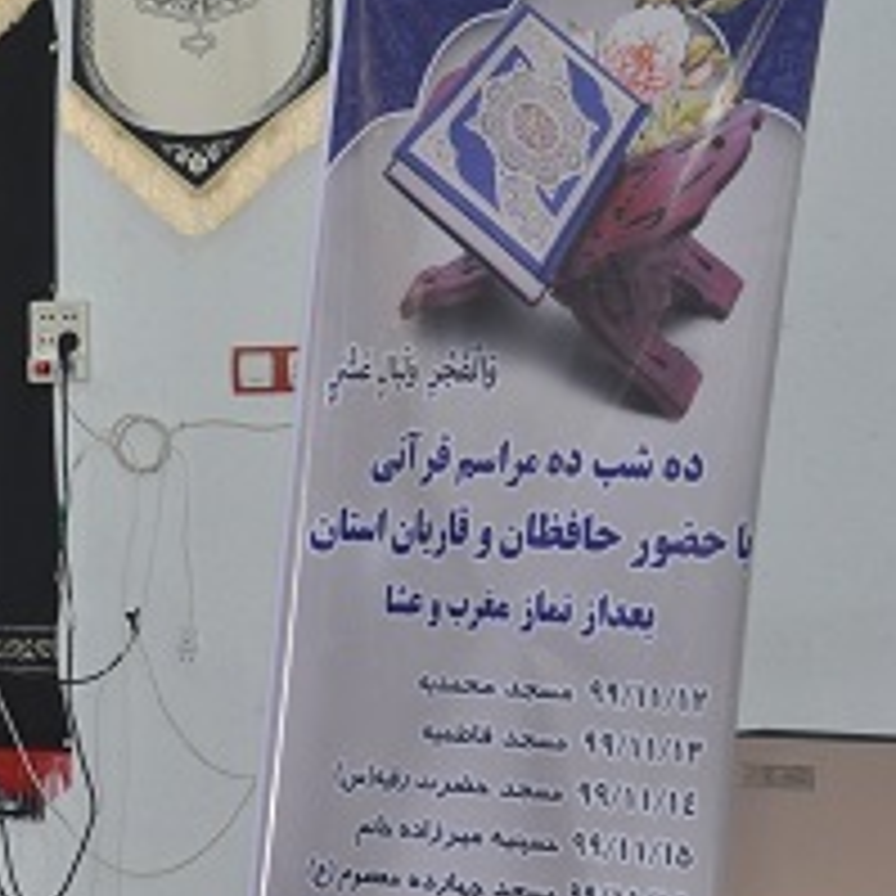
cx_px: -401
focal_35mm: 200
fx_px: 5857
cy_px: 414
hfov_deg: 8.6
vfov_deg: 8.7
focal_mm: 52
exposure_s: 1/60
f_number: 5
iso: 800
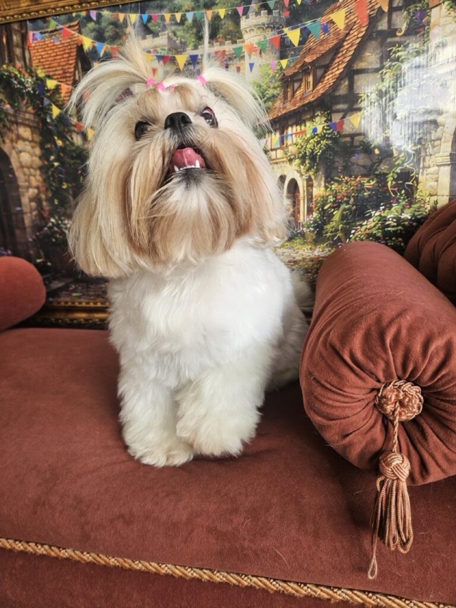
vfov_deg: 73.9
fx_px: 404
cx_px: 228
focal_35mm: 23
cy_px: 304
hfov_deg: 58.9
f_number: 1.8
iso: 80
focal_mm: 5.4
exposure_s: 1/359
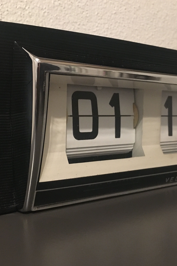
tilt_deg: -3.7
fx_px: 302
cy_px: 132
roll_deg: +0.3
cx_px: 86
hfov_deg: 32.6
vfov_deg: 47.4
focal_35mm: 41
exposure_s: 1/17
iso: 320
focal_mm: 4.15
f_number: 2.2
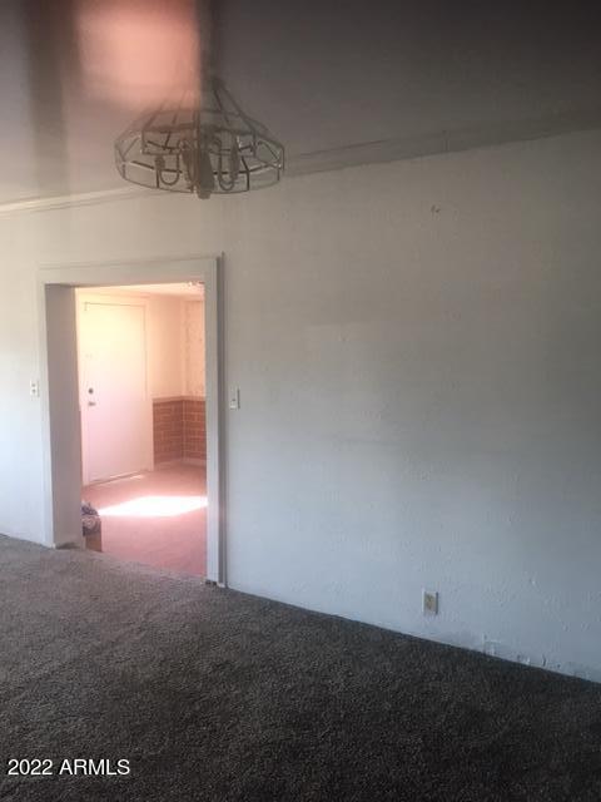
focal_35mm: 29
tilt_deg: -3.5
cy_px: 401
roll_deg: +2.0
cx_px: 300
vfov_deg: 61.7
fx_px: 671
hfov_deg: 48.2
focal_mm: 4.15
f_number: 2.2
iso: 32
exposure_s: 1/30
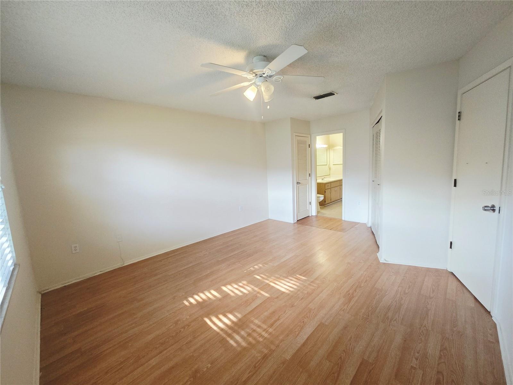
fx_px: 193
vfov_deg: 89.9
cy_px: 192
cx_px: 256
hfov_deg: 106.2
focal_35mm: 13
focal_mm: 2.2
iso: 160
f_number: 2.2
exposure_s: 1/60
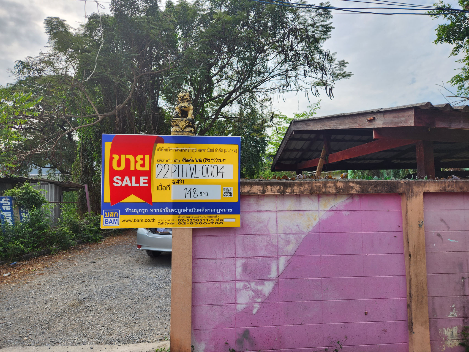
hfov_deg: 73.9
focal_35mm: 23
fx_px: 312
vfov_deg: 58.9
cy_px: 176
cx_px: 234
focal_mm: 5.4
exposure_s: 1/1681
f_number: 1.8
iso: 20
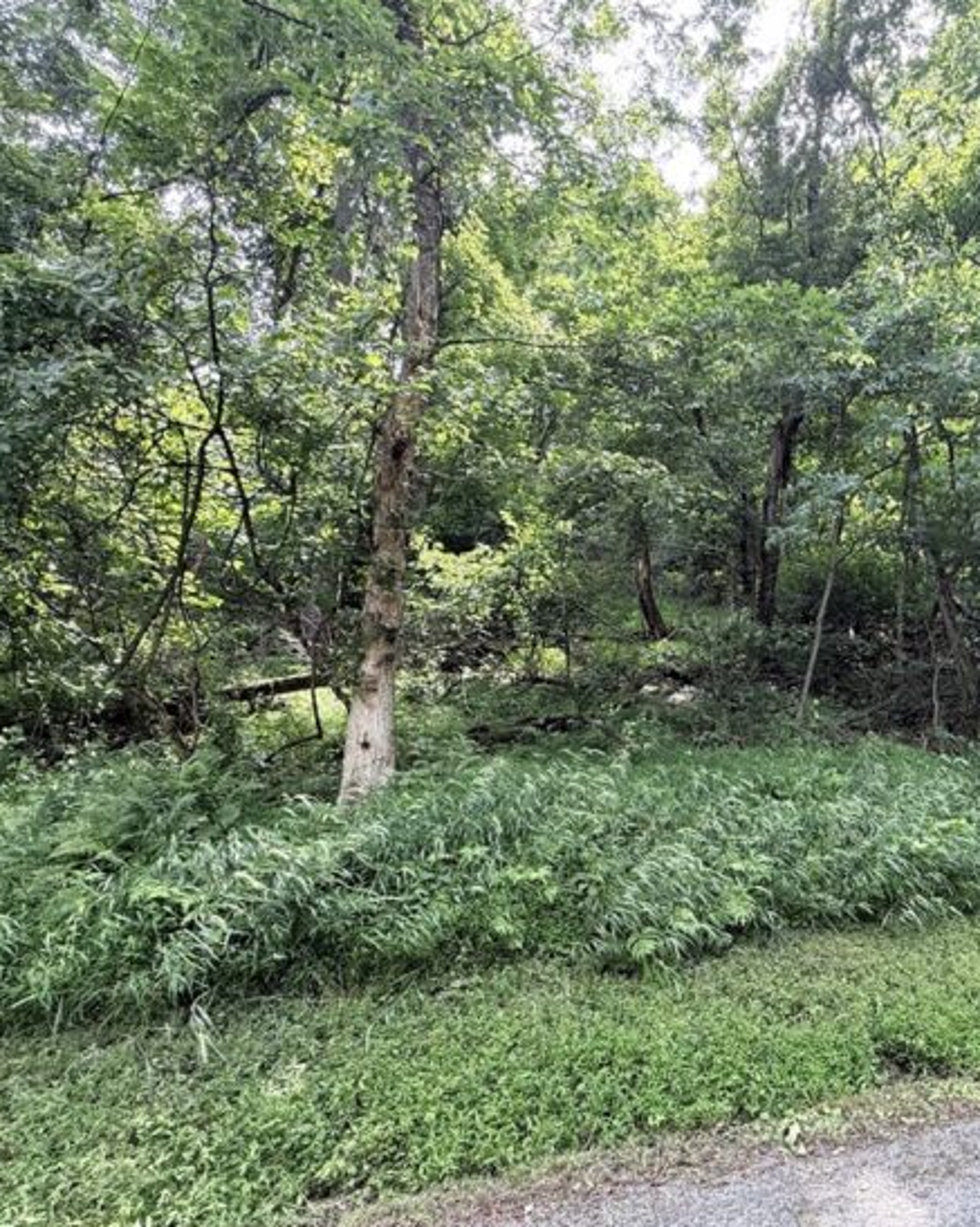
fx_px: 726
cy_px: 655
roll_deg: -0.6
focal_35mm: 20
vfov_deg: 80.3
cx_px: 747
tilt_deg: +13.2
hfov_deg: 63.6
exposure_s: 1/99
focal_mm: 2.22
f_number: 2.2
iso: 64
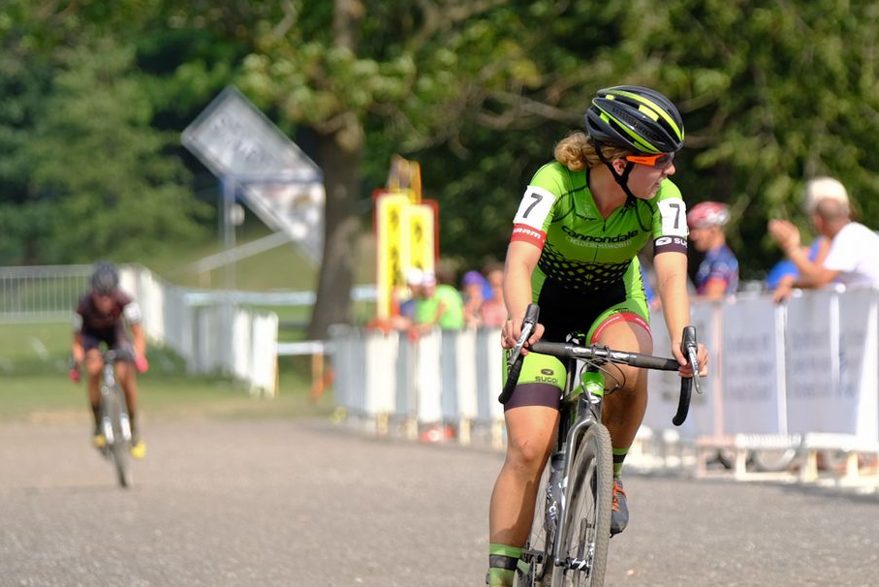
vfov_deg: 5.6
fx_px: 6010
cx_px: 458
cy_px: 365
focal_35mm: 246
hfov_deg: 8.4
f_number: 3.2
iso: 200
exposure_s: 1/1250
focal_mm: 124.3
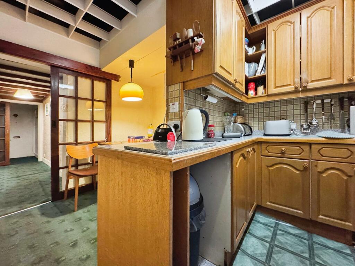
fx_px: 144
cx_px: 178
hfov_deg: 102.1
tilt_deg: -2.5
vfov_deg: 85.7
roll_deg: +0.3
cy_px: 133
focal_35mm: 14
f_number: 2.2
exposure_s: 1/50
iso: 640
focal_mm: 2.22
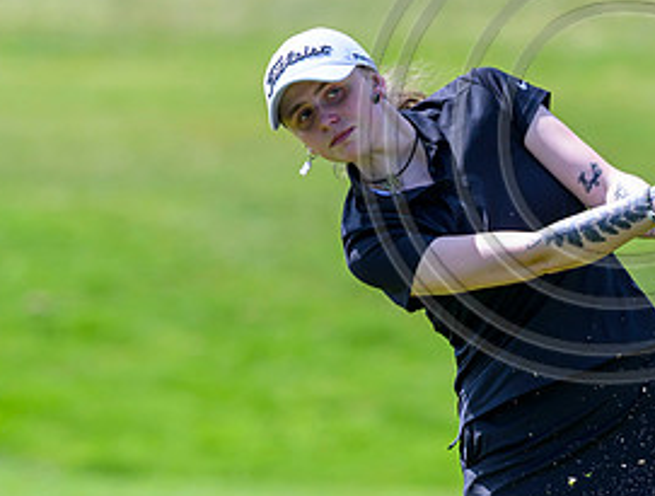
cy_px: 226
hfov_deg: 1.8
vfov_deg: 1.4
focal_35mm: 1094
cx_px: 431
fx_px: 20765
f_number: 4
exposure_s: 1/3200
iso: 500
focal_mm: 400
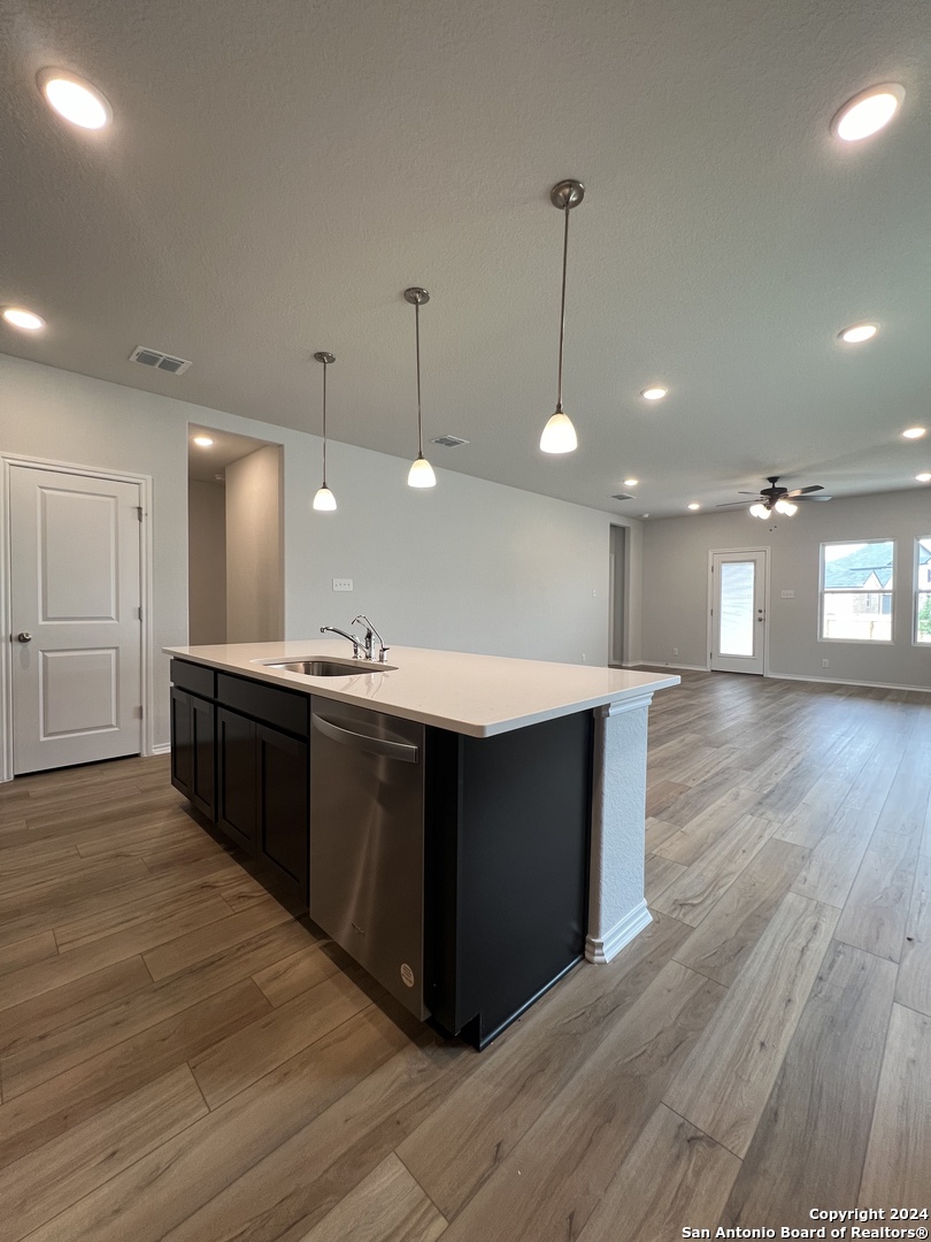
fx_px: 466
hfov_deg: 89.9
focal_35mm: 13
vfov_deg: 106.2
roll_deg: -0.3
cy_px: 621
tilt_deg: -1.4
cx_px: 466
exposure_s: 1/120
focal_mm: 1.57
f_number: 1.8
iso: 200
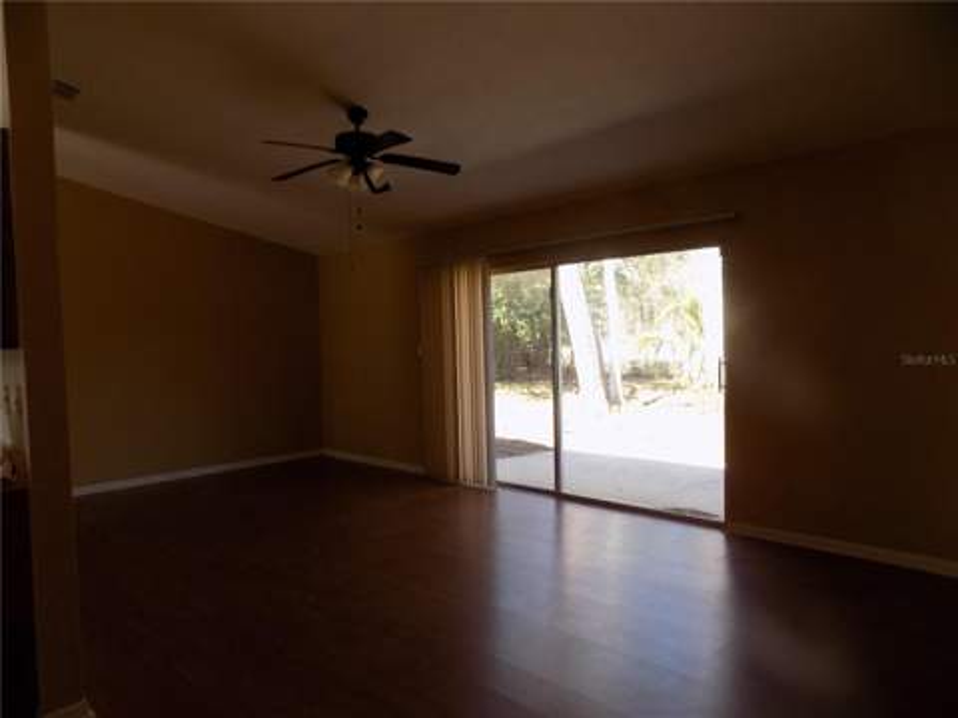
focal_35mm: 23
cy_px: 359
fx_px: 637
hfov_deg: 73.9
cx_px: 479
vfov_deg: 58.9
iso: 80
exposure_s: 1/80
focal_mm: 4
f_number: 3.1
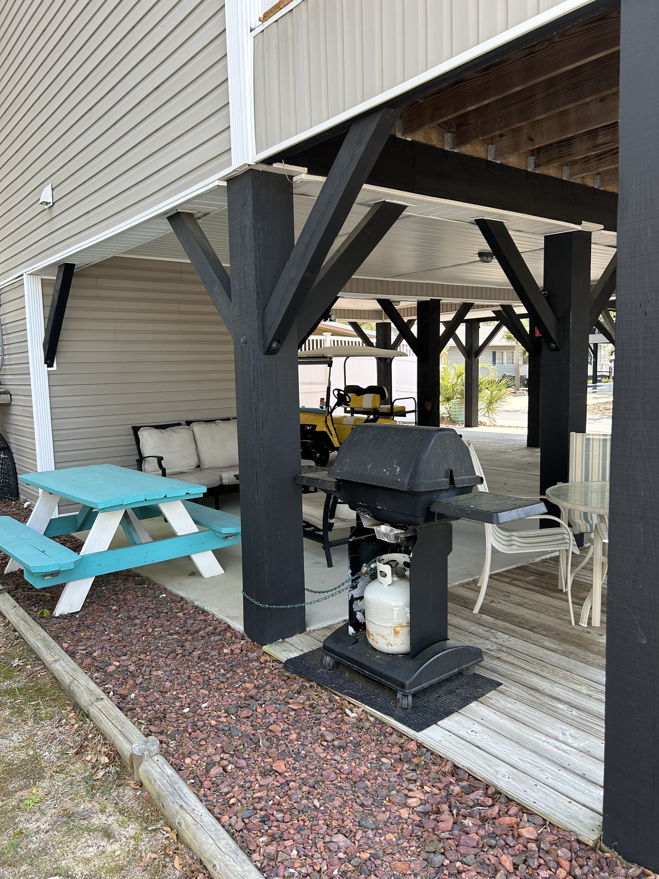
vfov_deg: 67.3
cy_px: 440
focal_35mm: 26
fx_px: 660
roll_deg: +1.0
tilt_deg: -5.1
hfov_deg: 53.1
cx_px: 330
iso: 50
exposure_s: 1/547
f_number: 1.5
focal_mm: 5.7
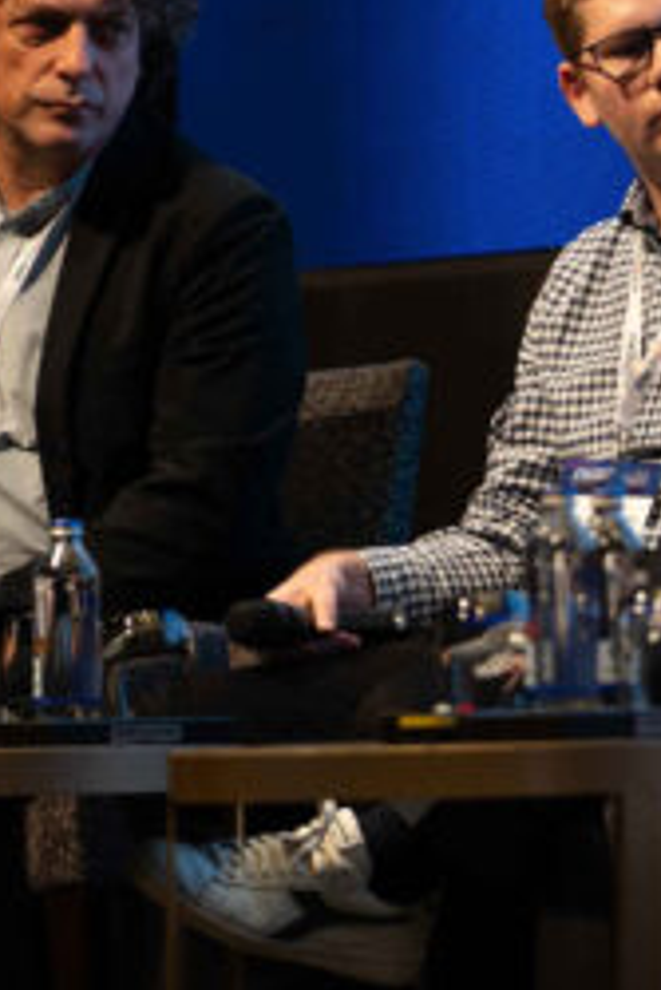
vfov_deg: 4.1
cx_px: 641
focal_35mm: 499
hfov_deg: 2.8
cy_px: 358
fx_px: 13723
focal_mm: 121.7
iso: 250
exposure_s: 1/100
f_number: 2.8
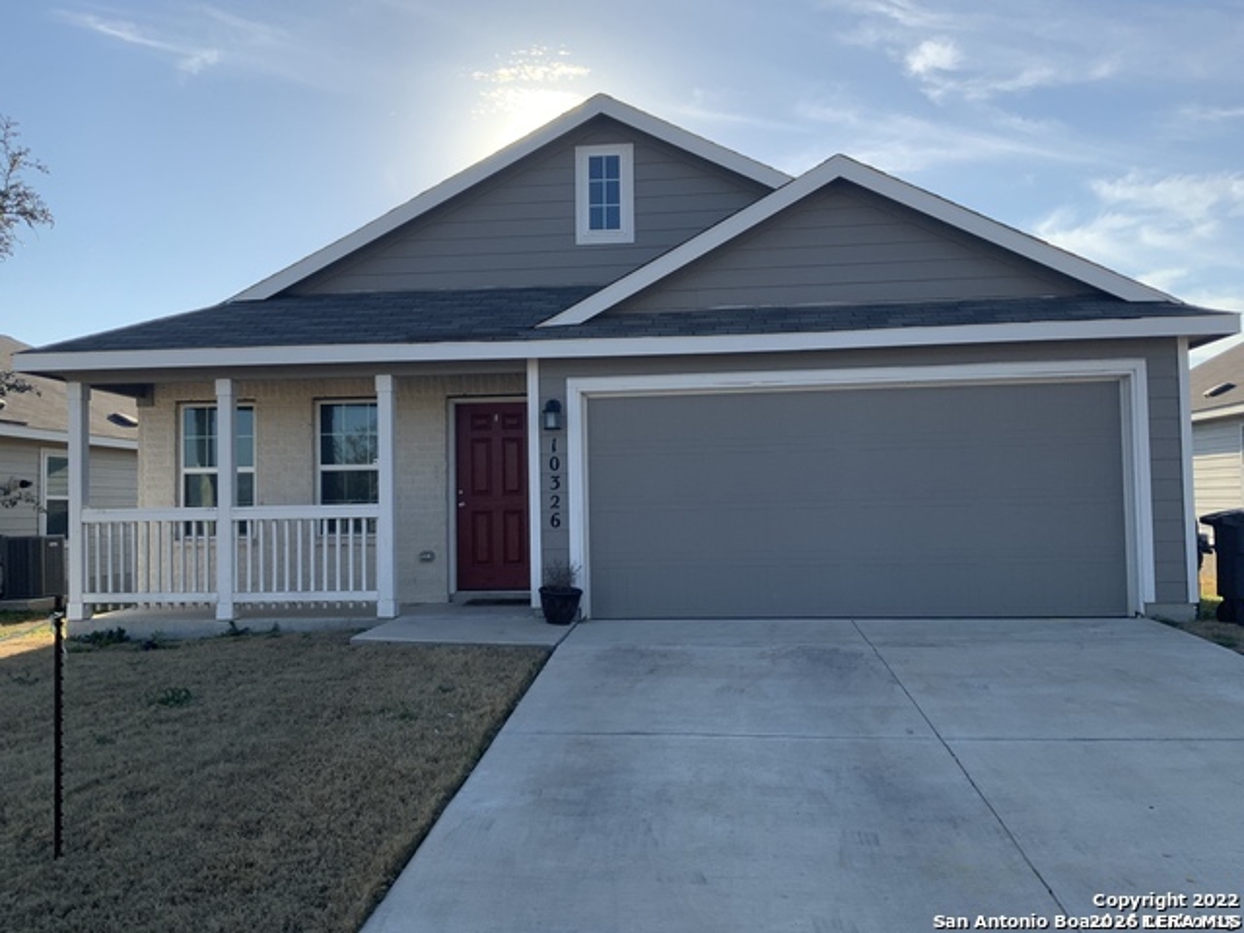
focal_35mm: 29
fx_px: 1042
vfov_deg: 48.2
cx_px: 622
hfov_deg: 61.7
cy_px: 466
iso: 16
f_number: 1.8
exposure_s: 1/1451
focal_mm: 3
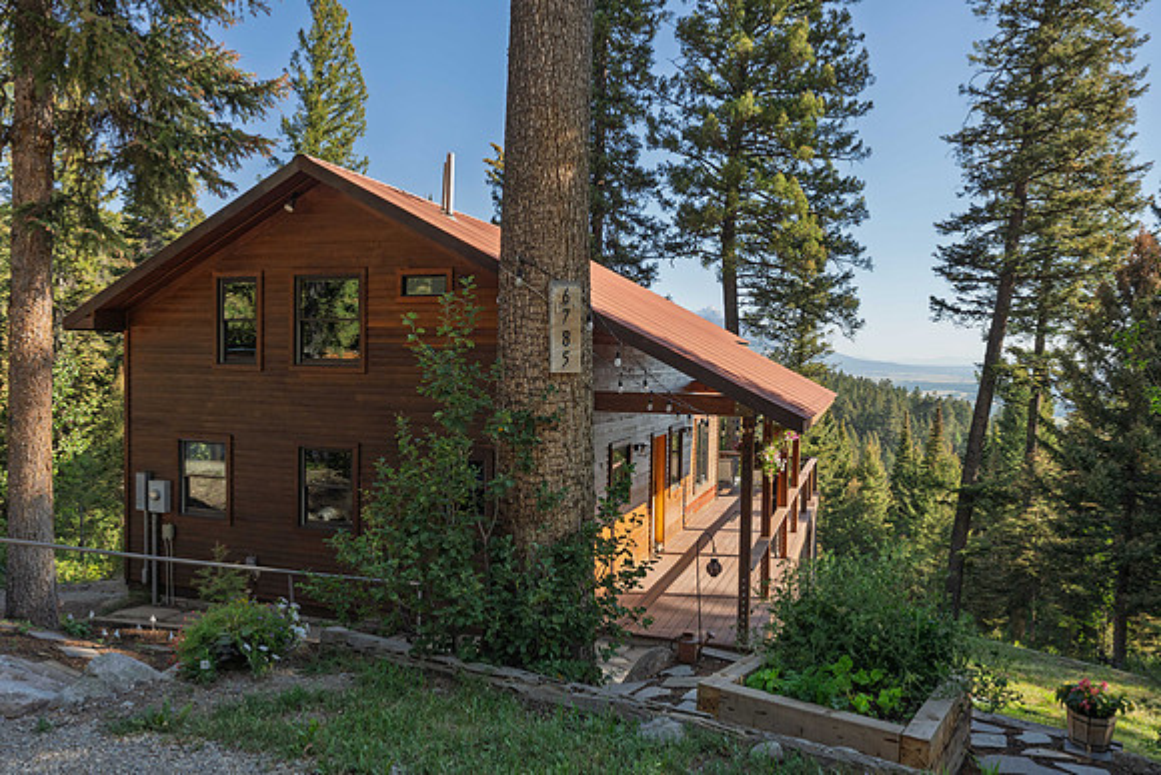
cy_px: 388
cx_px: 580
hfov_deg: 70.0
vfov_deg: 50.1
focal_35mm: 26
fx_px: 829
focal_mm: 24
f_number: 8
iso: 400
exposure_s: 1/320
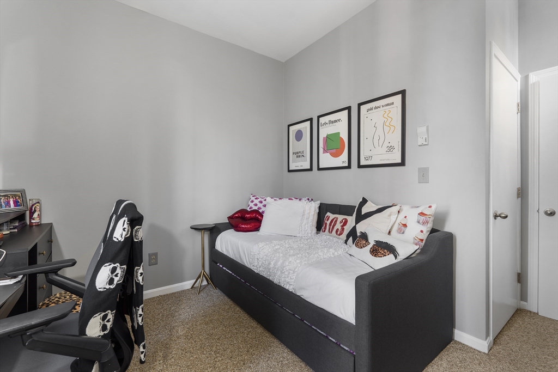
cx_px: 279
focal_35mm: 16
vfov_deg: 73.8
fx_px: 248
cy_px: 186
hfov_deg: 96.7
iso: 320
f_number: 7.1
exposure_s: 2
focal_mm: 16
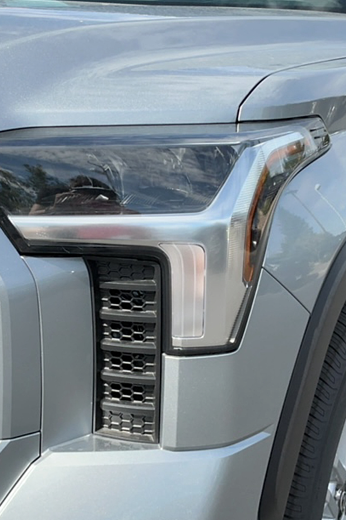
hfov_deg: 27.5
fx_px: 707
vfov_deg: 40.3
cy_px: 233
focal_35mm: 49
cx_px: 138
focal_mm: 3
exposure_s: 1/1311
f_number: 1.8
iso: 25
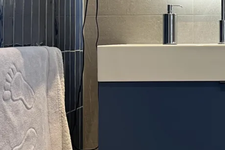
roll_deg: +1.0
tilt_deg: +1.8
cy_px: 24
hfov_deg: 27.4
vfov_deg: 19.0
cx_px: 205
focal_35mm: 71
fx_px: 444
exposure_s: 1/50
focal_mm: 5.1
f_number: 1.6
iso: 100
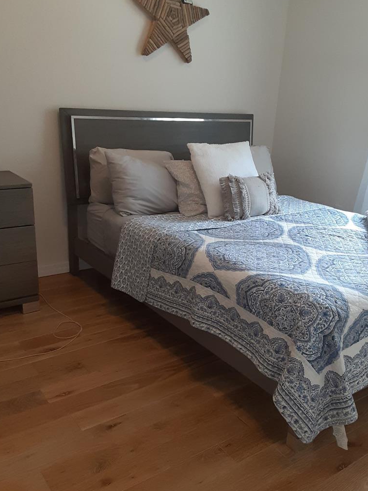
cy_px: 260
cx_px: 190
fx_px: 454
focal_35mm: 32
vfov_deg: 56.8
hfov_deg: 44.1
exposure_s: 1/60
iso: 125
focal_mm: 2.91
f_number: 1.9
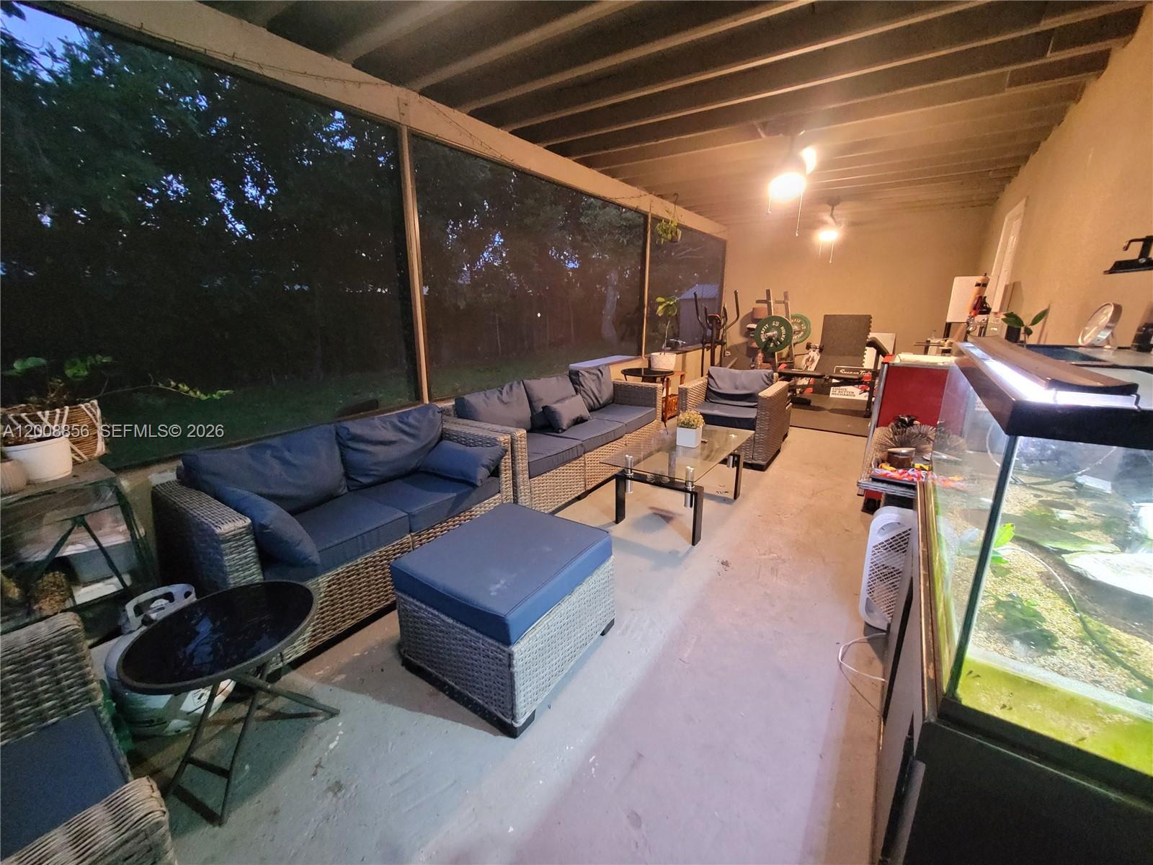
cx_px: 576
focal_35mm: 13
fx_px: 433
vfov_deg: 89.9
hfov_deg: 106.2
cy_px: 432
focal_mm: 1.74
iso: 800
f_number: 2.2
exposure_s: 1/24
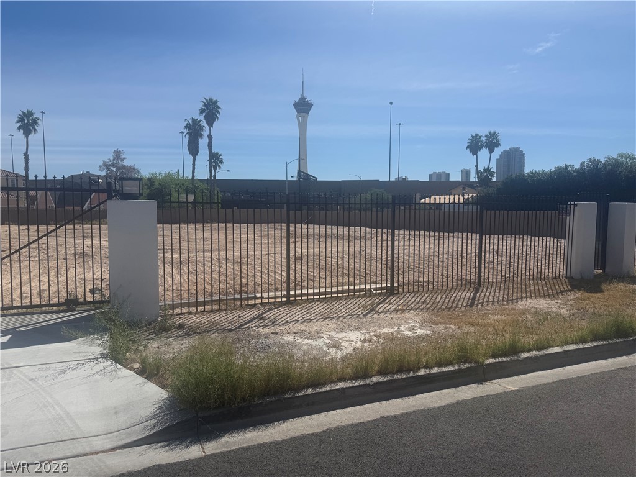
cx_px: 318
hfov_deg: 71.6
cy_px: 238
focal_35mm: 24
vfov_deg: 56.8
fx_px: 441
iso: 80
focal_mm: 6.76
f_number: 1.78
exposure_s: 1/10309
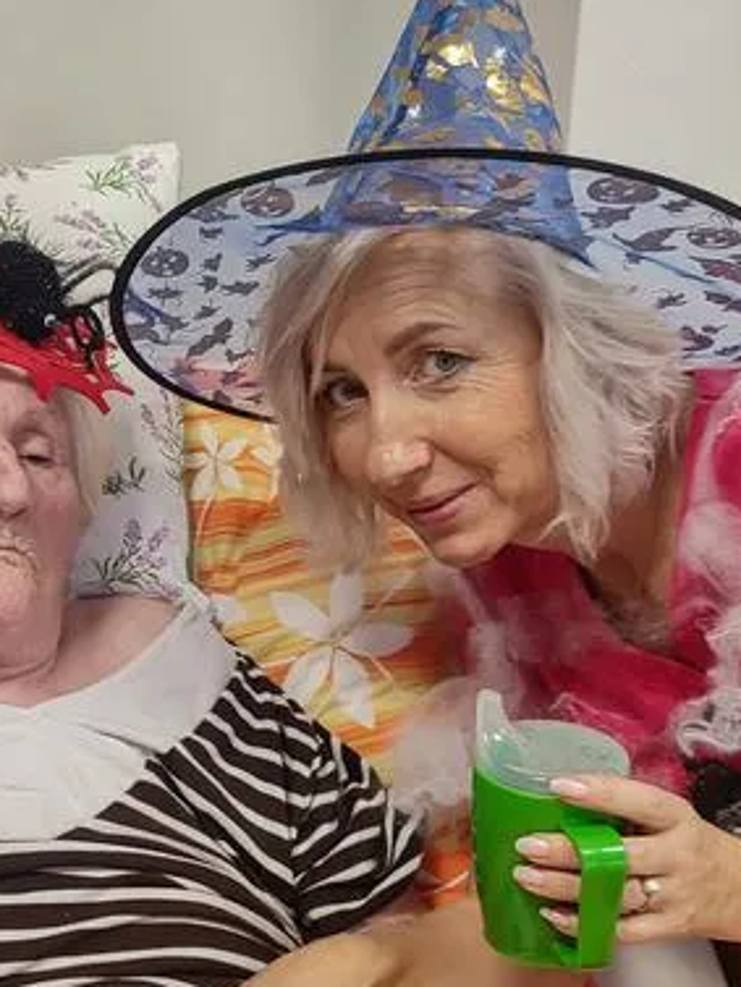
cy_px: 495
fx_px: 1512
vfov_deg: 36.2
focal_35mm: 53
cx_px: 5
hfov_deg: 26.1
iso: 326
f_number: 1.9
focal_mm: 6.04
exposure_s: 1/33
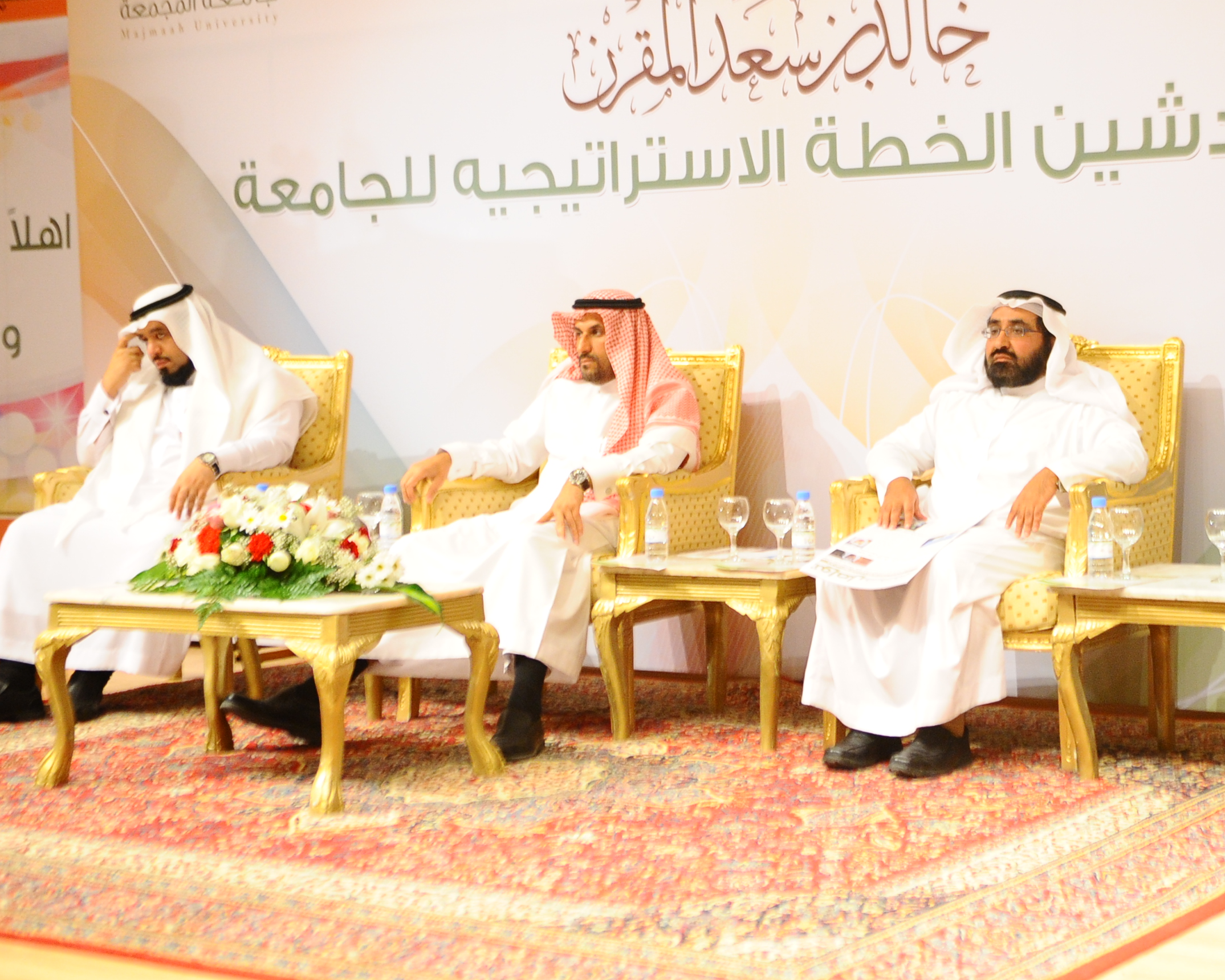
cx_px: 892
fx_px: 2357
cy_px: 361
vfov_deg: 23.4
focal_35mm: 65
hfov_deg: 28.8
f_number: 2.8
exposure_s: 1/100
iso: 1600
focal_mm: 35
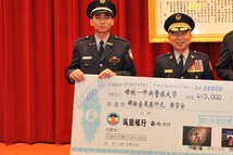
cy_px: 48
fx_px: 349
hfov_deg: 36.1
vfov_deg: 24.9
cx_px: 174
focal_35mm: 54
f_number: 4
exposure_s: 1/160
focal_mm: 29
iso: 1600
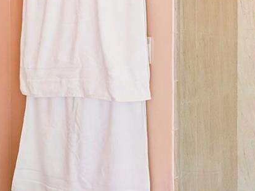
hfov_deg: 36.7
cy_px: 64
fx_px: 383
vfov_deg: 27.9
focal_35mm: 52
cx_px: 105
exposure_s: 1/13
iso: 360
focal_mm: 14
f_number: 6.3
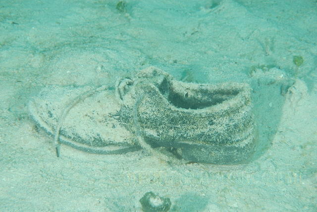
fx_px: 925
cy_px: 106
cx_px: 158
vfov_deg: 13.1
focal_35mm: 105
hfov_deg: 19.4
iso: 100
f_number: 8
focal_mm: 70
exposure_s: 1/250
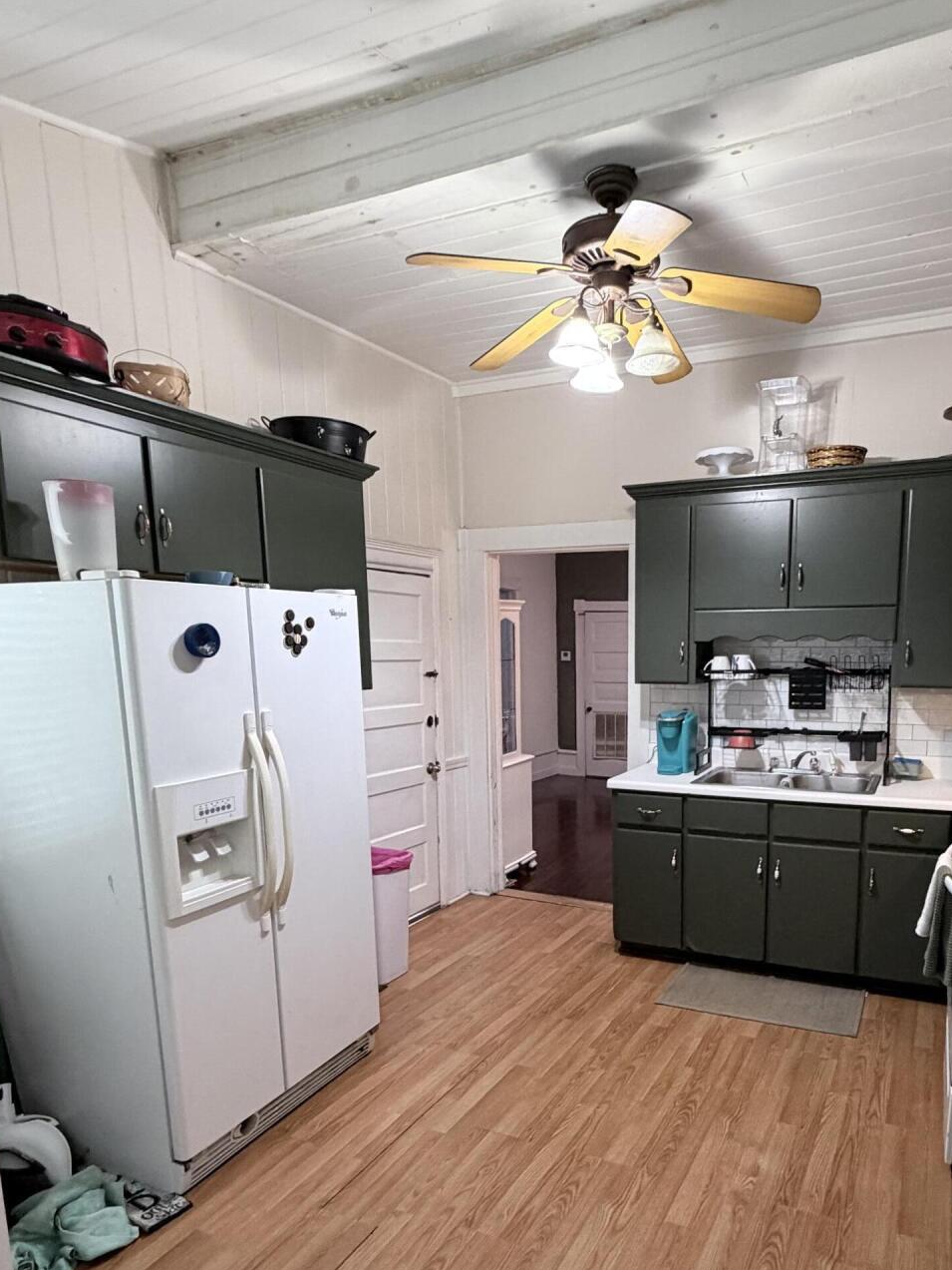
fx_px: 807
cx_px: 596
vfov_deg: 75.1
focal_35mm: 22
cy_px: 789
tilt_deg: -9.7
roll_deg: +0.5
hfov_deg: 60.3
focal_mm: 2.22
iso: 400
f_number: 2.2
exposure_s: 1/60
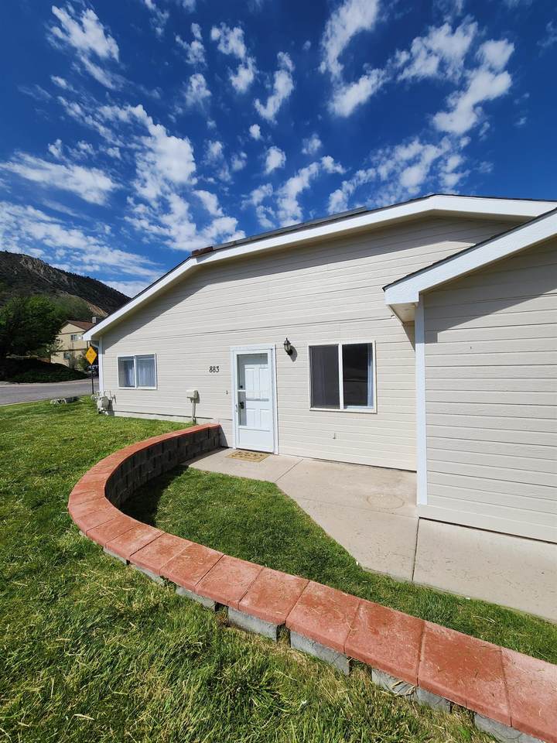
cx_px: 278
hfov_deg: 89.9
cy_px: 372
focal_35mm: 13
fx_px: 279
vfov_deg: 106.2
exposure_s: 1/3956
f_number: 2.2
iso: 50
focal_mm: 2.2
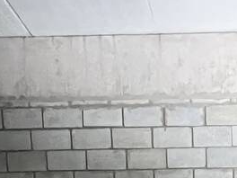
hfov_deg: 25.9
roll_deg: +1.4
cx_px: 241
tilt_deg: -7.2
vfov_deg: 15.0
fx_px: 486
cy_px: 397
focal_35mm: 71
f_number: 1.8
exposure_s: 1/60
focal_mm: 1.57
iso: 1000
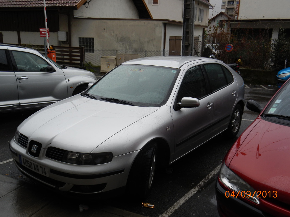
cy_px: 108
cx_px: 145
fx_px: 276
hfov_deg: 55.4
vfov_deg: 42.9
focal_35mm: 33
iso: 125
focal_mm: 6
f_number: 3.5
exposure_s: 1/640
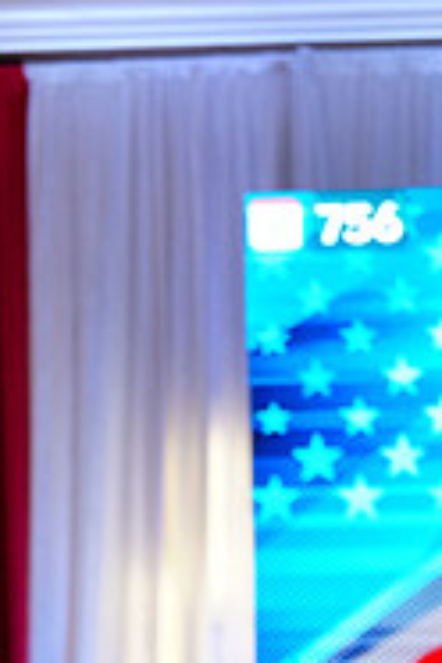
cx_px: -226
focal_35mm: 224
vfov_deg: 9.0
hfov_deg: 6.1
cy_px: 994
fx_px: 4125
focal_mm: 72
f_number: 2.8
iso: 1600
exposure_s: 1/400
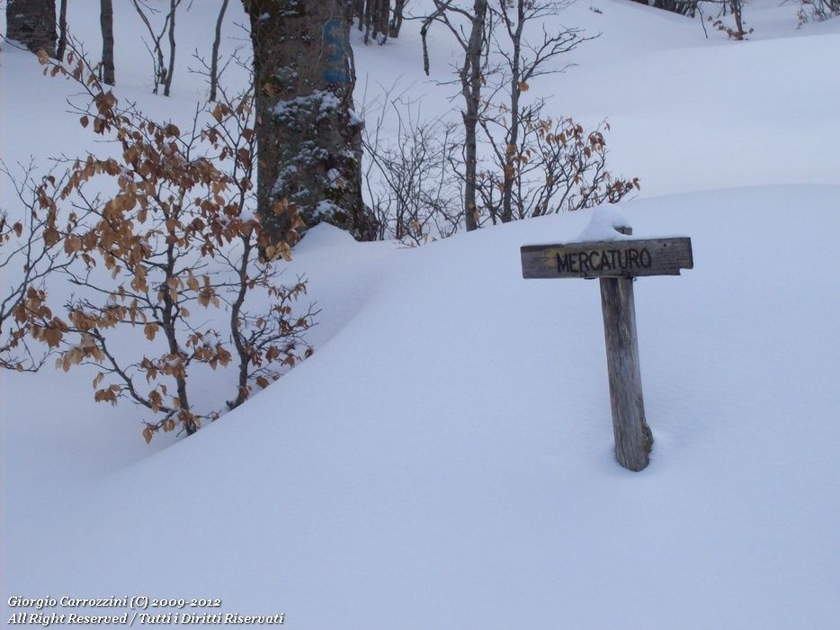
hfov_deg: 22.5
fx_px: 2111
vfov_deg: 17.0
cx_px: 420
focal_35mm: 87
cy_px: 315
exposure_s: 1/330
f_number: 4.3
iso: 80
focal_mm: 14.3
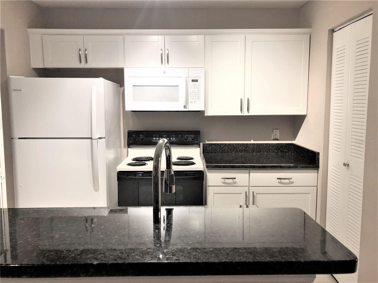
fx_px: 306
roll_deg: +1.0
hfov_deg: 63.4
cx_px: 189
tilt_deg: -6.9
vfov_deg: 49.7
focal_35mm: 28
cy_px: 142
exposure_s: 1/20
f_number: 1.8
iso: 40
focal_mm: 3.99
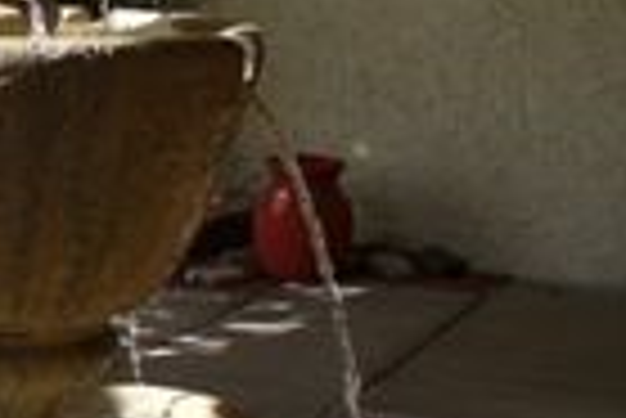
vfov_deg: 13.4
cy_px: 103
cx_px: -189
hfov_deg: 18.6
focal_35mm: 102
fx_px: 1775
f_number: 2.8
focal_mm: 6.1
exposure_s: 1/500
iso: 80
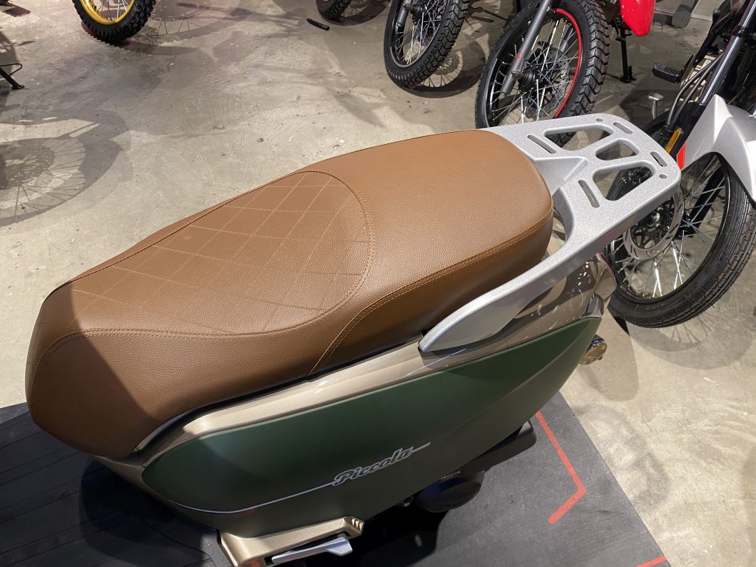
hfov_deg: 67.3
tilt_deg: -47.8
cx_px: 378
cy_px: 284
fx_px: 568
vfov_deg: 53.1
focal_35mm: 26
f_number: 1.8
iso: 100
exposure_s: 1/50
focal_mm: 4.25
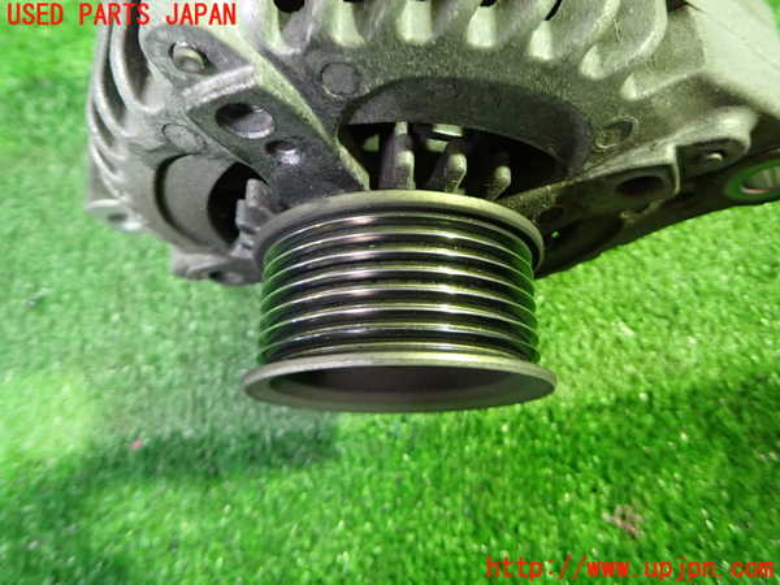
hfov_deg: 69.4
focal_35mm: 25
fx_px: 563
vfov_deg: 54.9
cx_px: 390
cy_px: 292
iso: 800
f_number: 2
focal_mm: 4.5
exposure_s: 1/25
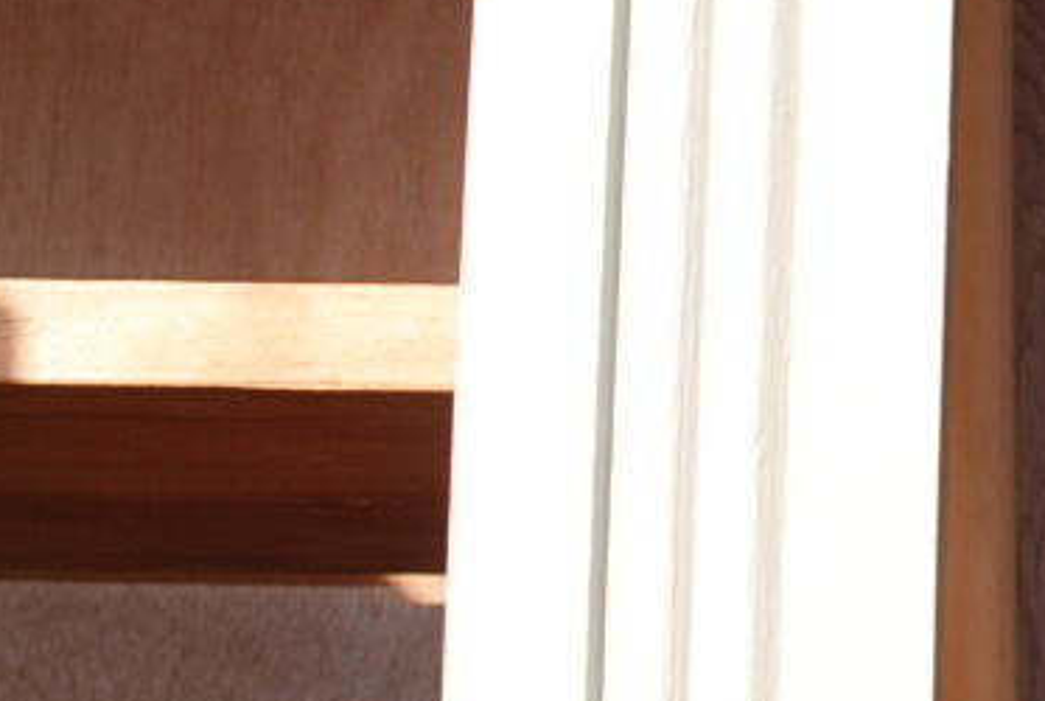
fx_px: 4070
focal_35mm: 140
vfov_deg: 9.8
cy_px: 339
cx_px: 1709
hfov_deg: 13.5
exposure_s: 1/200
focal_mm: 18
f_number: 5.6
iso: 100
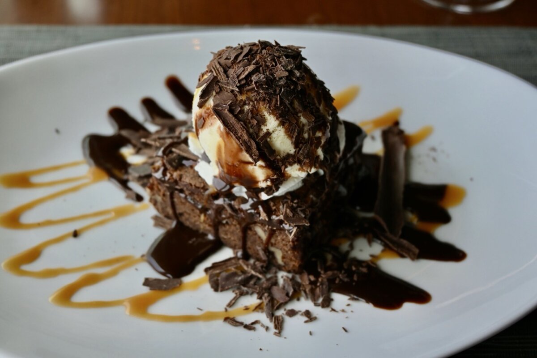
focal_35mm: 39
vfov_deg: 34.2
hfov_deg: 49.6
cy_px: 179
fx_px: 582
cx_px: 268
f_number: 4.5
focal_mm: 26
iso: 360
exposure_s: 1/250
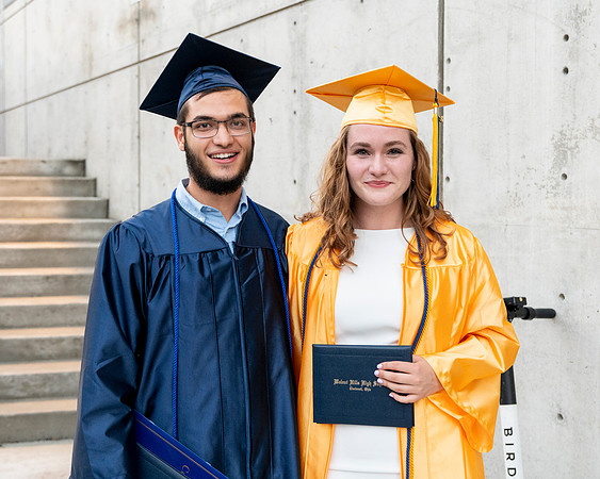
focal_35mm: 49
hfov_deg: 38.1
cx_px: 302
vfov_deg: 30.9
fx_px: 869
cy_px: 229
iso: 2000
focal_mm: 40
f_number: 4
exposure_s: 1/80
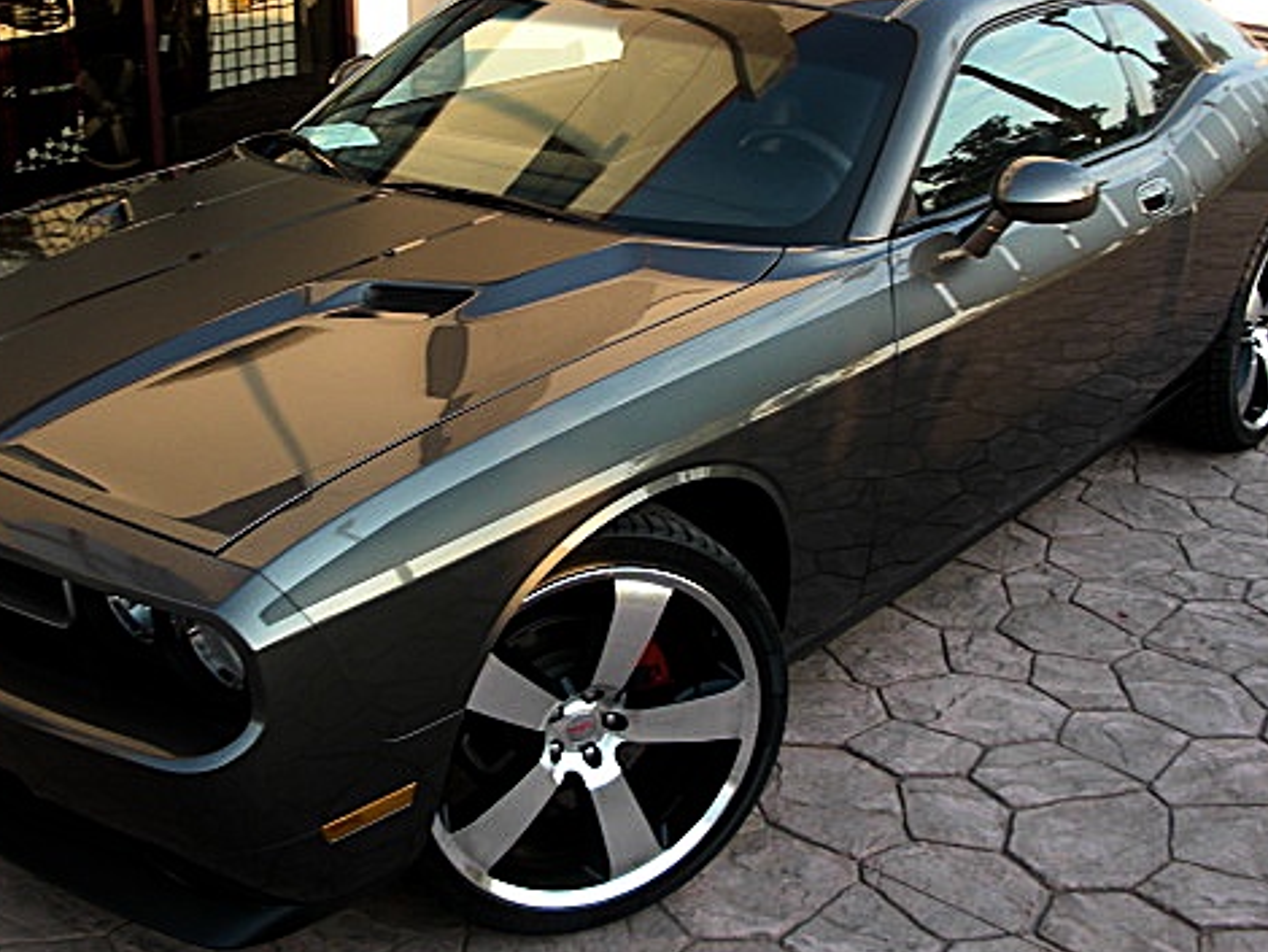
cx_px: 521
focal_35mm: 49
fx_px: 1796
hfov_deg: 38.8
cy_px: 378
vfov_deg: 29.6
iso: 50
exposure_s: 1/100
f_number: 2.8
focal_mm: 6.3
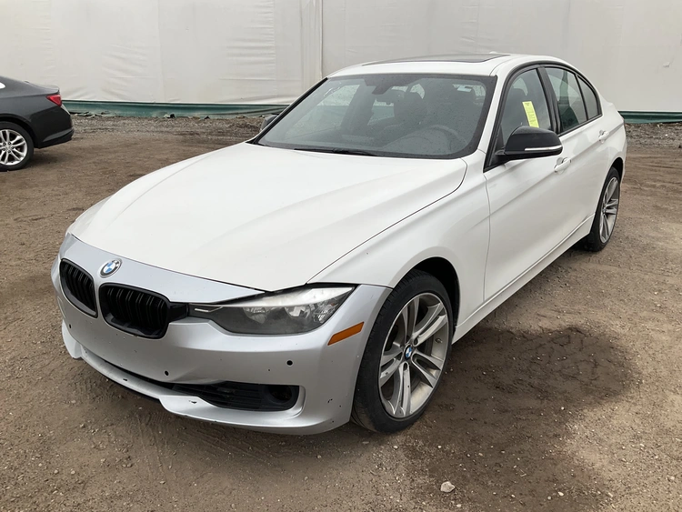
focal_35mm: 29
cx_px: 341
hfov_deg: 61.6
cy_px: 256
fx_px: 572
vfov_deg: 48.3
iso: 25
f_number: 1.8
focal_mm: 3
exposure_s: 1/289
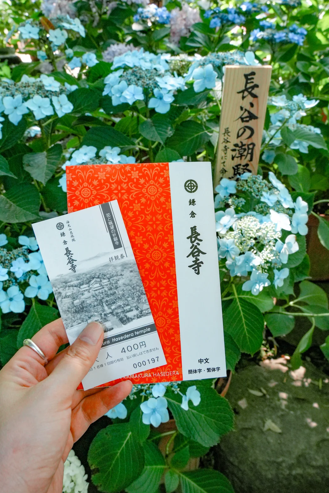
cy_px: 240
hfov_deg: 45.0
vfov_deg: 63.6
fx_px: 397
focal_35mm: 29
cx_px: 164
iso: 2000
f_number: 16
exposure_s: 1/80
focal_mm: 28
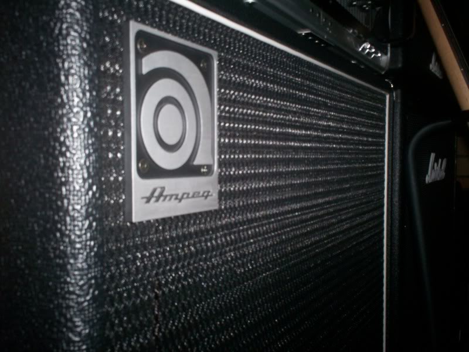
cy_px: 176
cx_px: 234
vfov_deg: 39.7
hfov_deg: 51.4
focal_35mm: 36
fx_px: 488
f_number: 4.5
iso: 140
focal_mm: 6
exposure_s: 1/60
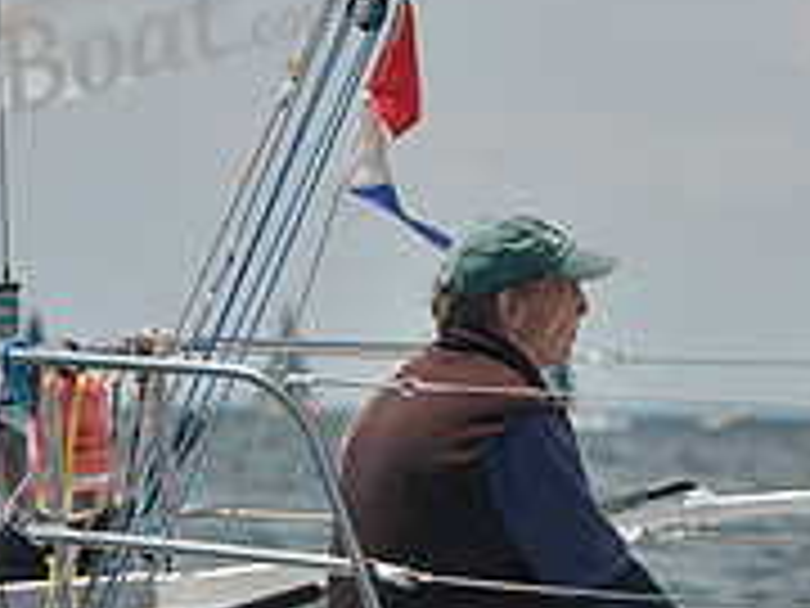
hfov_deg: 4.0
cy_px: 660
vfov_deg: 3.0
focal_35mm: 497
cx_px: 585
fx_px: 11630
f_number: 6.3
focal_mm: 160
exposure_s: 1/800
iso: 400
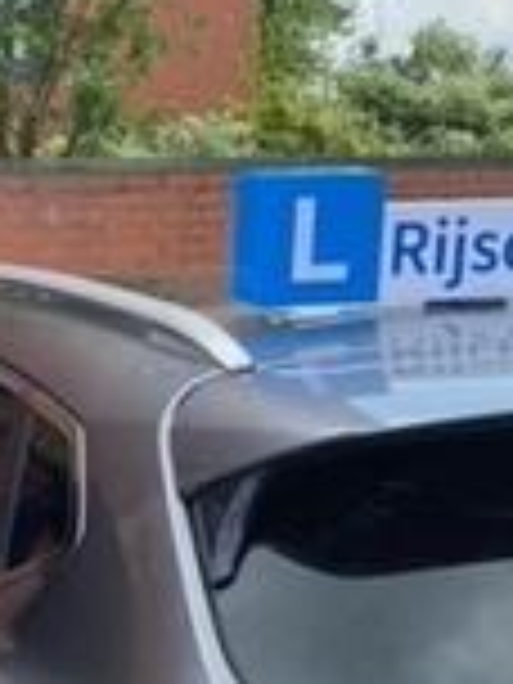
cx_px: -86
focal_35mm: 96
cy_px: 626
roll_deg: +3.0
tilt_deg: -10.9
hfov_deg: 14.9
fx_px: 1897
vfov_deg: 20.0
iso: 32
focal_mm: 4.25
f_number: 1.8
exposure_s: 1/762
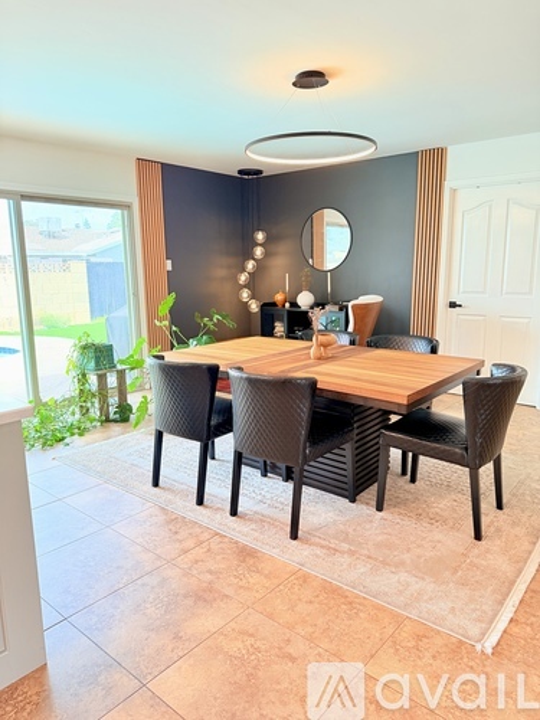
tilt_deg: -10.9
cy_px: 360
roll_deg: +0.2
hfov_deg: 56.8
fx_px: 499
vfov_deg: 71.6
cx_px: 270
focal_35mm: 24
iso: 320
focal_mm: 6.76
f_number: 1.78
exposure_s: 1/60
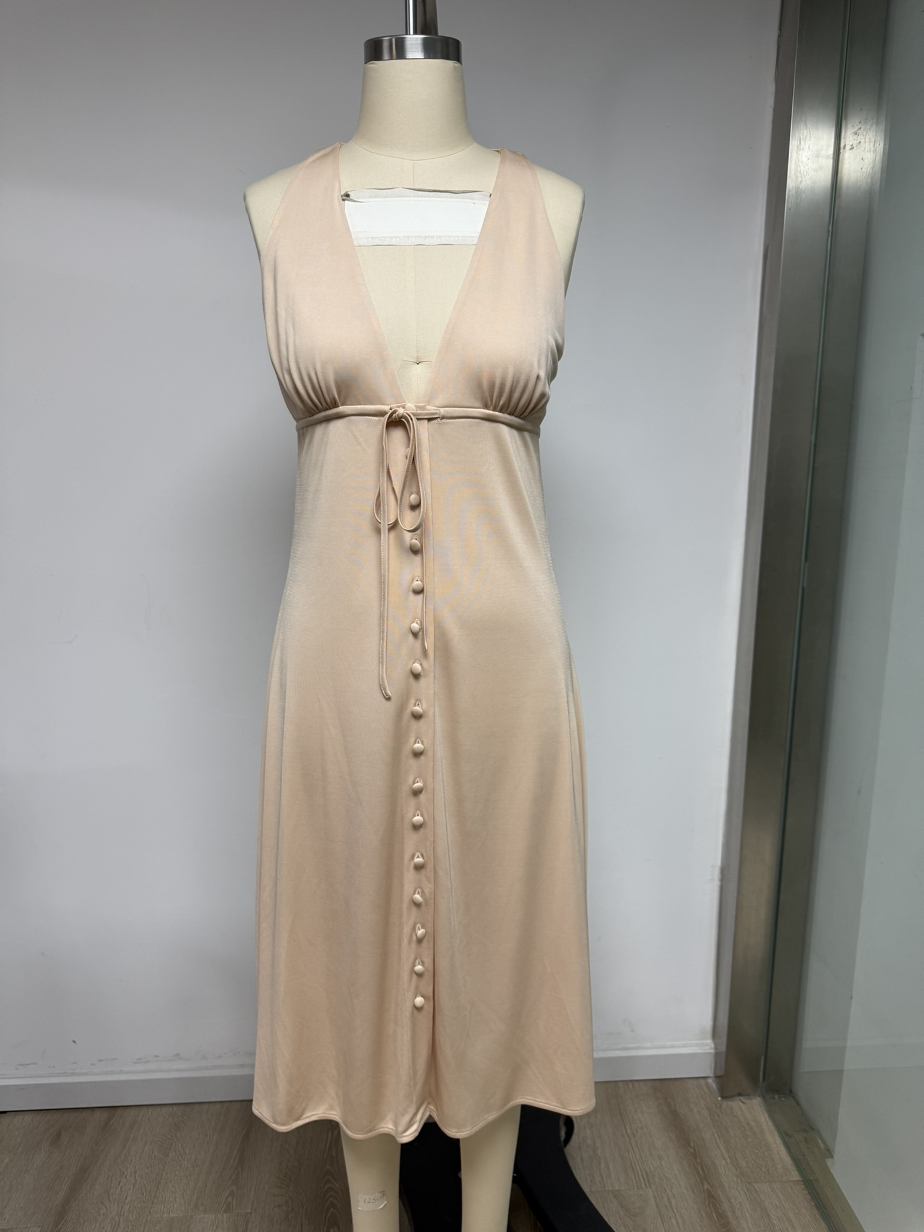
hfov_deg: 56.8
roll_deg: -0.3
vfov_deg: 71.6
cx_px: 462
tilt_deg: -10.3
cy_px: 616
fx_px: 854
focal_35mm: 24
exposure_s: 1/100
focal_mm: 6.76
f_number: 1.78
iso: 100
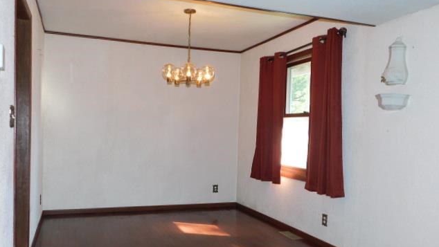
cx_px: 219
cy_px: 149
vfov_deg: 35.5
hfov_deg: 59.5
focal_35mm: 33
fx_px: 384
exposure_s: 1/30
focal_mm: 5.3
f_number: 3.2
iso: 200
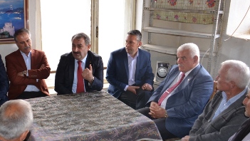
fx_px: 318
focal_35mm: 48
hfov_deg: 42.5
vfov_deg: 25.0
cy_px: 77
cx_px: 91
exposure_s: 1/100
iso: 400
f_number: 3.8
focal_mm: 24
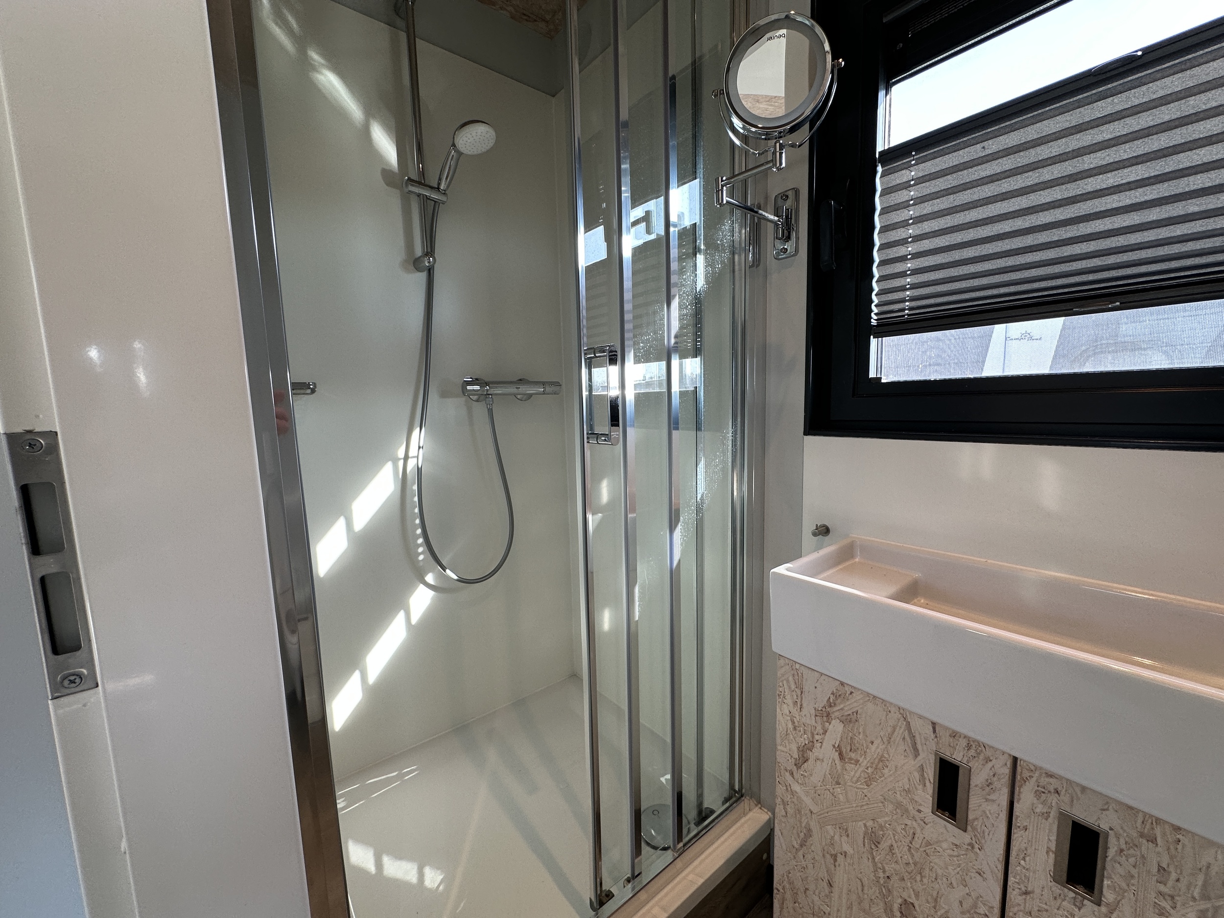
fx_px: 495
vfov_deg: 85.7
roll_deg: +2.0
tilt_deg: -5.8
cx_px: 612
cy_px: 459
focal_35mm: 14
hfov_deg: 102.1
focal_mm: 2.22
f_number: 2.2
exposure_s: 1/100
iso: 80
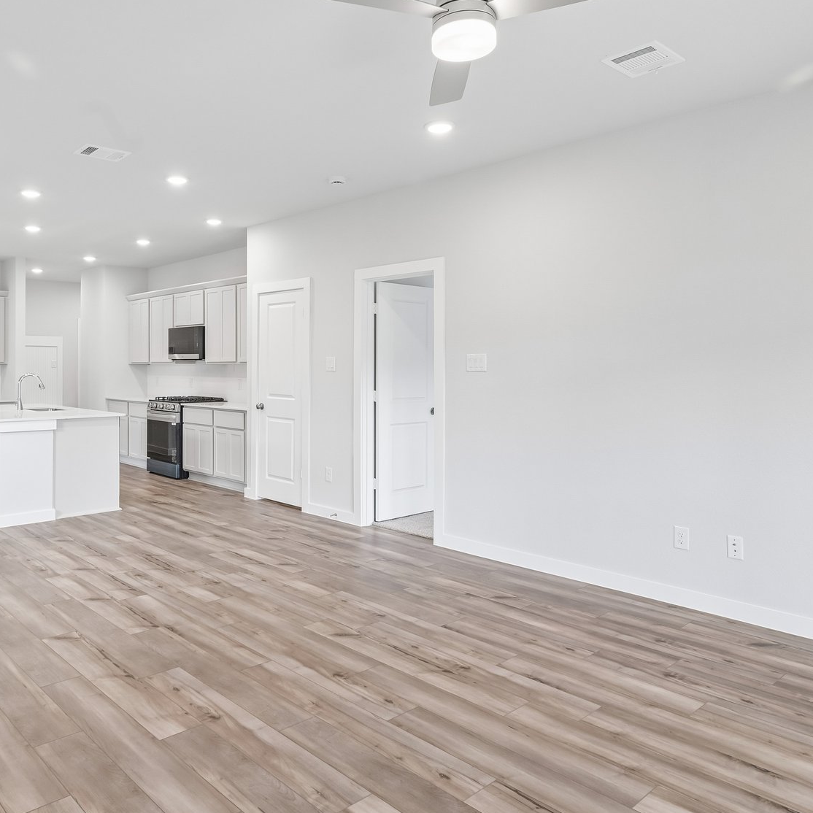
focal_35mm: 26
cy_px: 367
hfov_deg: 60.8
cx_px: 320
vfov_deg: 61.2
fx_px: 685
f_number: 8
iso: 400
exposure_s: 1/25
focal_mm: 16.5
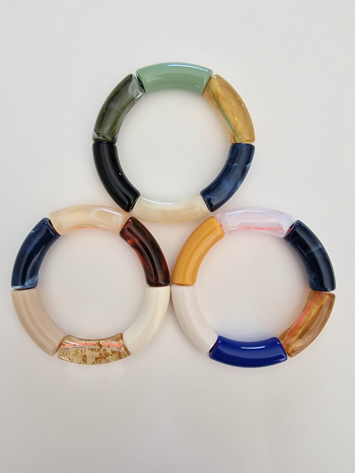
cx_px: 172
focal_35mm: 14
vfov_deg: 102.1
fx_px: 191
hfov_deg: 85.7
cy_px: 235
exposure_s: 1/50
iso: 50
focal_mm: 2.2
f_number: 2.2
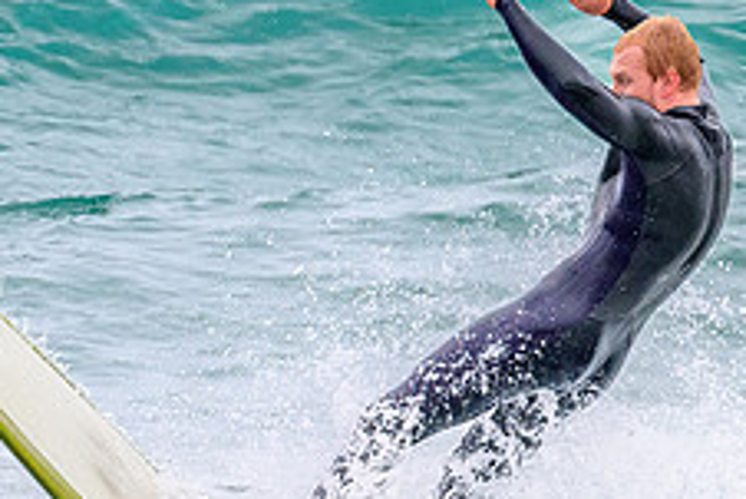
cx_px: 281
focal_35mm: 1872
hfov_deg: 1.1
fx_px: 38815
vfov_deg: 0.7
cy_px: 514
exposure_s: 1/2000
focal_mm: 630
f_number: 11
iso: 1400
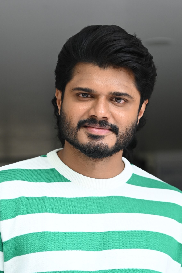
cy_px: 136
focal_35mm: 117
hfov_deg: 11.7
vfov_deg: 17.5
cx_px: 91
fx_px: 887
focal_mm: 78
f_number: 4
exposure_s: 1/200
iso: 640
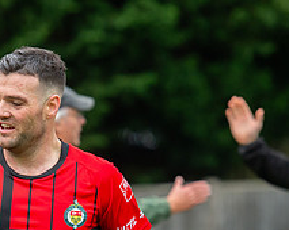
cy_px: 207
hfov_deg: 4.5
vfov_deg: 3.6
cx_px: 18
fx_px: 3709
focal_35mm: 434
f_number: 3.5
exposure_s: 1/800
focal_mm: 170
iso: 1600
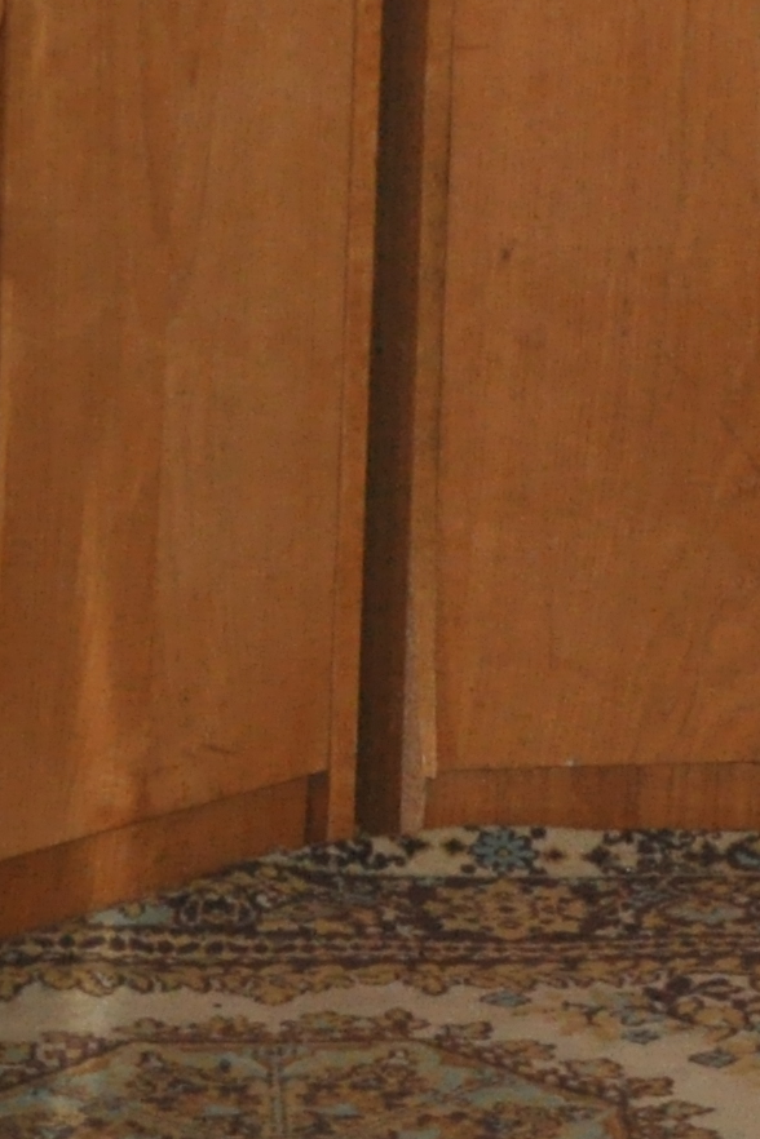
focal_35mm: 204
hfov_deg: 6.6
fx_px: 6459
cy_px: -391
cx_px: 1406
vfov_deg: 9.9
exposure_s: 1/160
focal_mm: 28
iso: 1000
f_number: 4.2
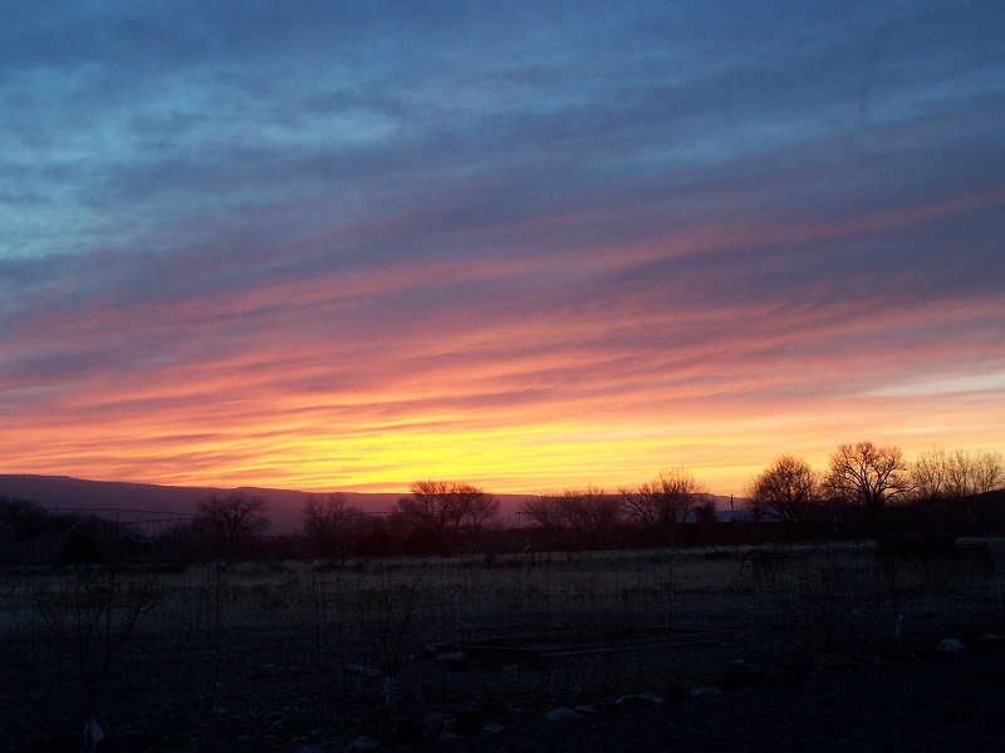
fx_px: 1481
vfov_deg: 28.6
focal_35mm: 51
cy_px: 376
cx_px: 502
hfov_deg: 37.5
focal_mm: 8.5
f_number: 3
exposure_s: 1/20
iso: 140
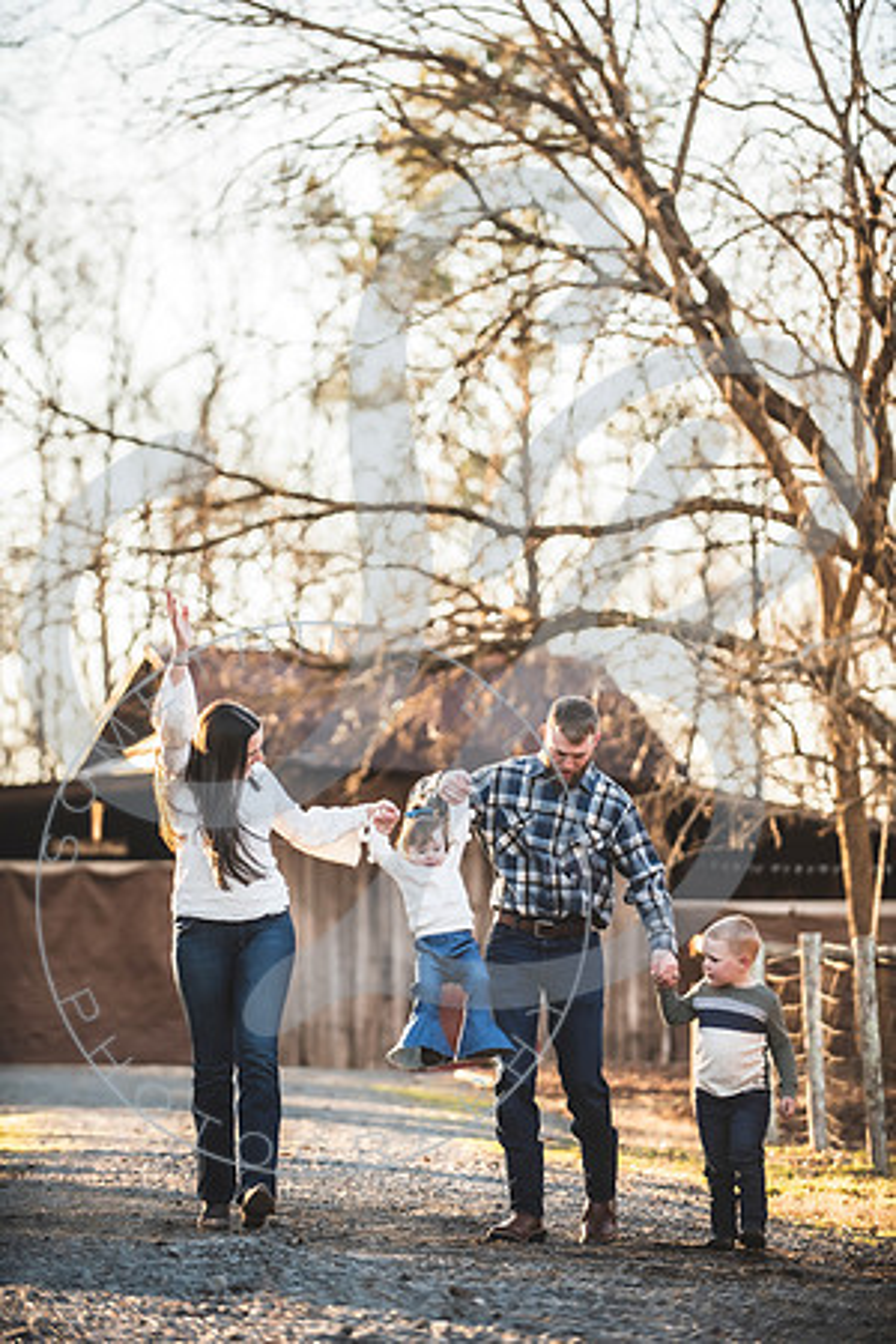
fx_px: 5600
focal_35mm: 150
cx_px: 448
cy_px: 672
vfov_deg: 13.7
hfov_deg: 9.1
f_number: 2.8
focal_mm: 150
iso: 200
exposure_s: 1/320
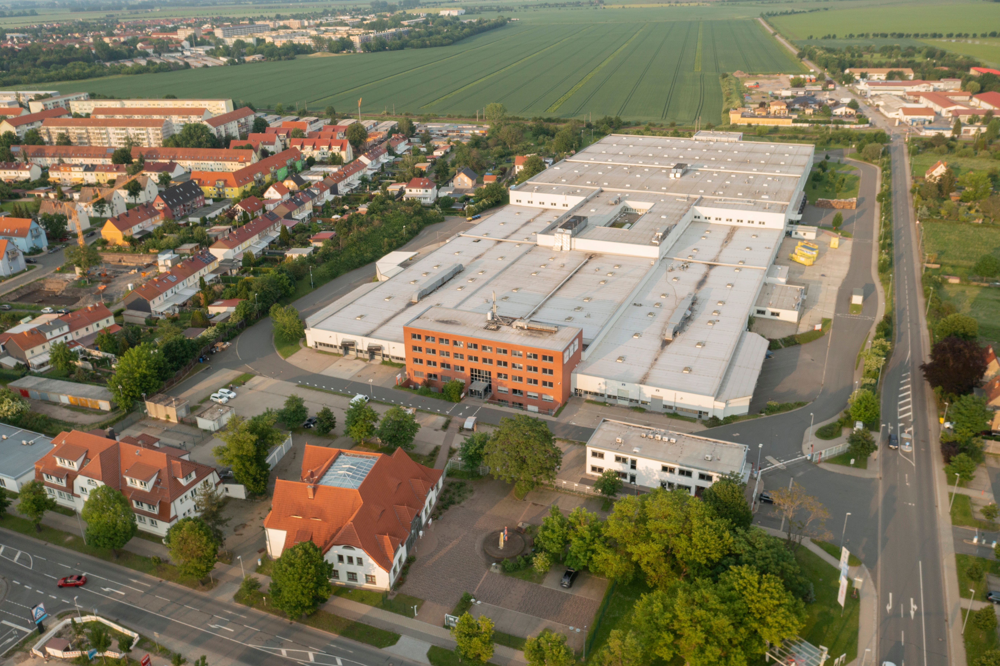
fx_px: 778
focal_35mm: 28
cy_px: 333
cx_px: 500
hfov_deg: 65.5
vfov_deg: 46.4
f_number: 5.6
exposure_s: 1/240
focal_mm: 10.26
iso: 200
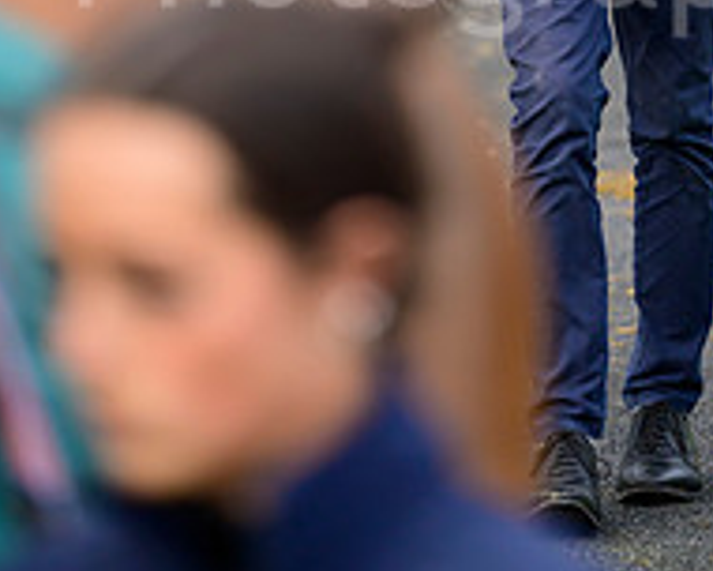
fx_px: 14539
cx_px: 492
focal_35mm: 689
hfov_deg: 2.8
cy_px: -195
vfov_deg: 2.2
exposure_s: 1/1000
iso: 1250
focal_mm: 310
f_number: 5.3
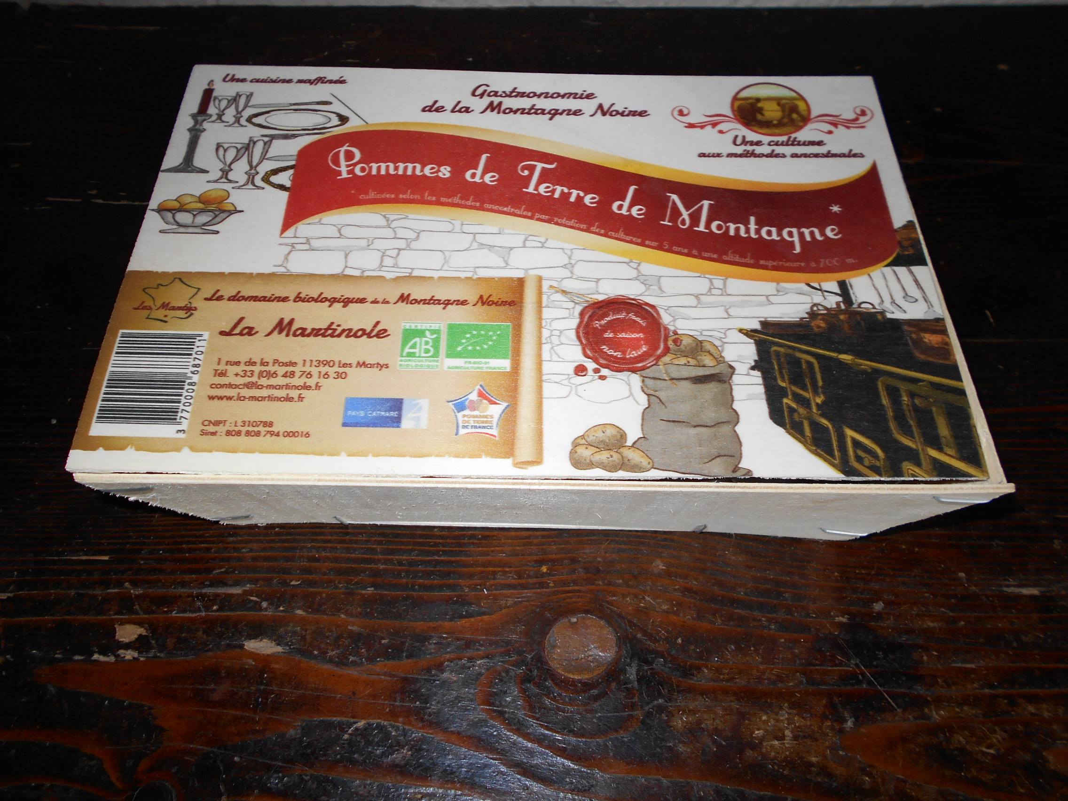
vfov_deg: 53.1
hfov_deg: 67.3
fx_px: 802
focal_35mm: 26
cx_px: 534
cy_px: 400
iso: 80
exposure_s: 1/25
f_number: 3.2
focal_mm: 4.6
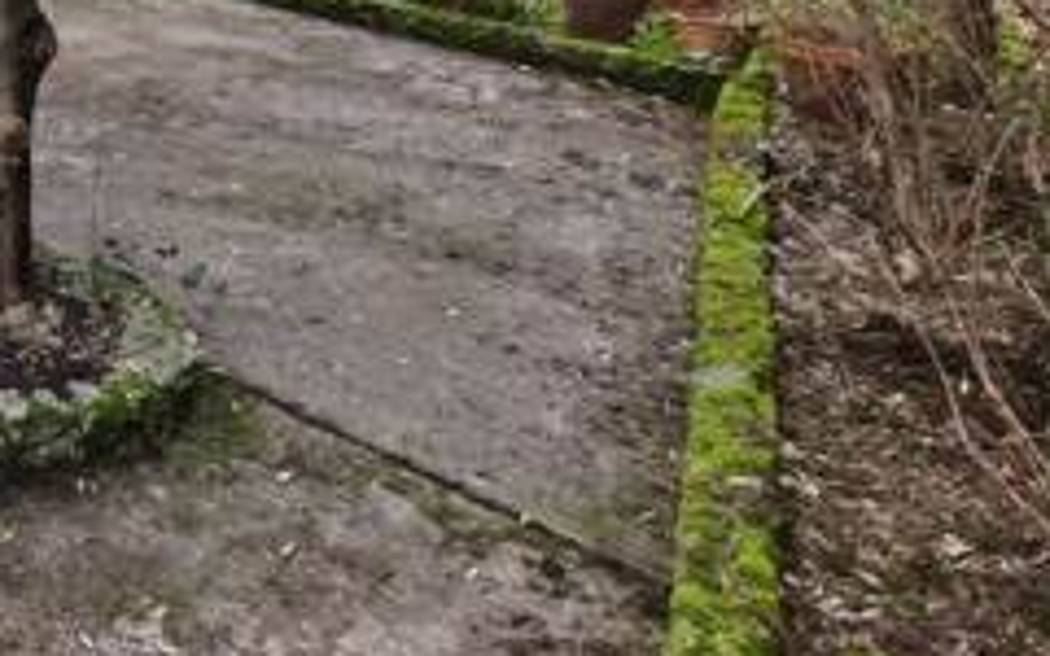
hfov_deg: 32.3
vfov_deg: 25.4
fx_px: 1316
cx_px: -328
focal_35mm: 46
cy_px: -109
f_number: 2
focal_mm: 1.82
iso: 64
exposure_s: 1/100
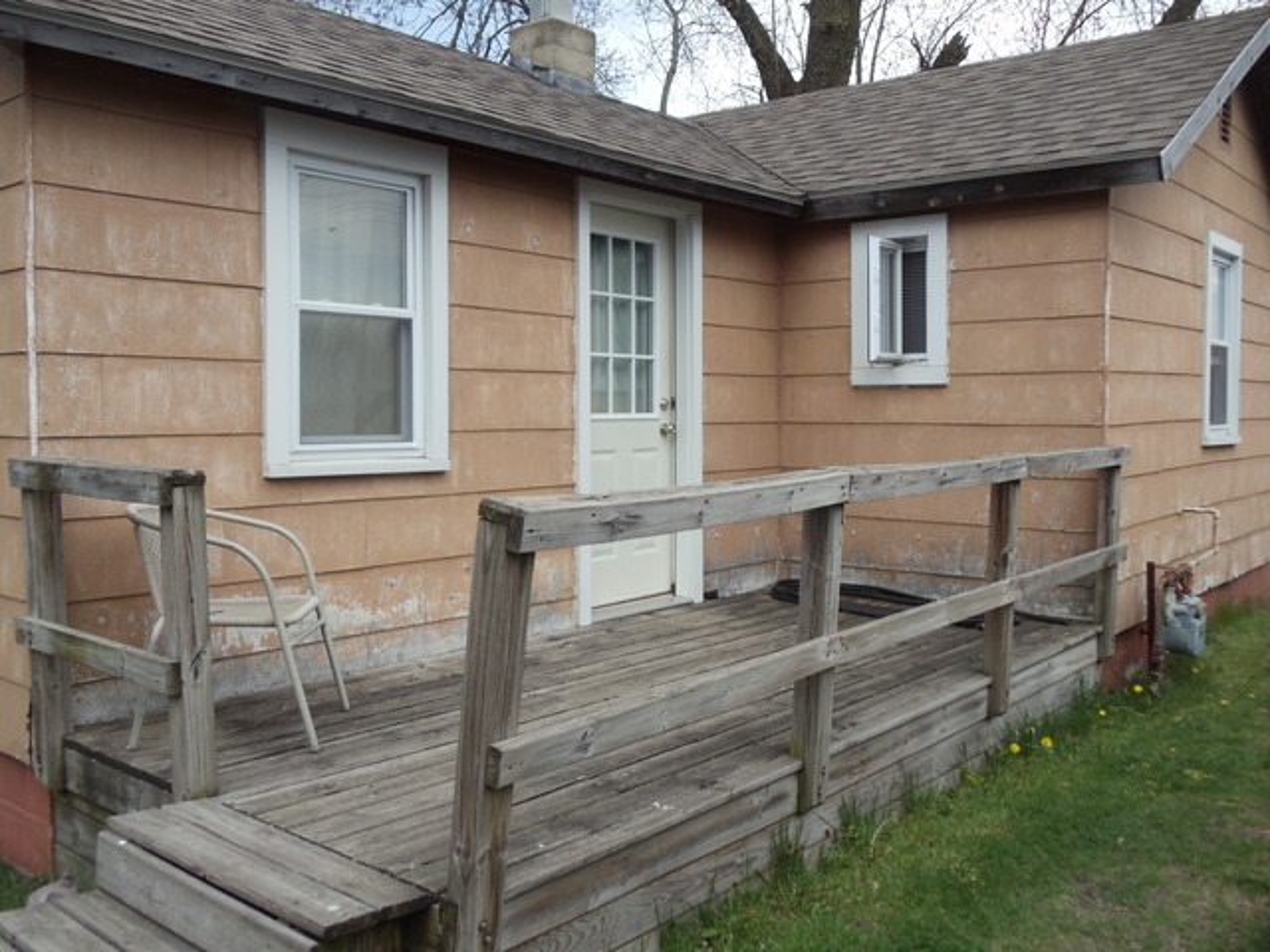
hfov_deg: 42.9
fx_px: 1614
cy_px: 476
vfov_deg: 32.9
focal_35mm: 44
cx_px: 635
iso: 100
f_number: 7.1
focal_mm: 6
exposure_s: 1/200
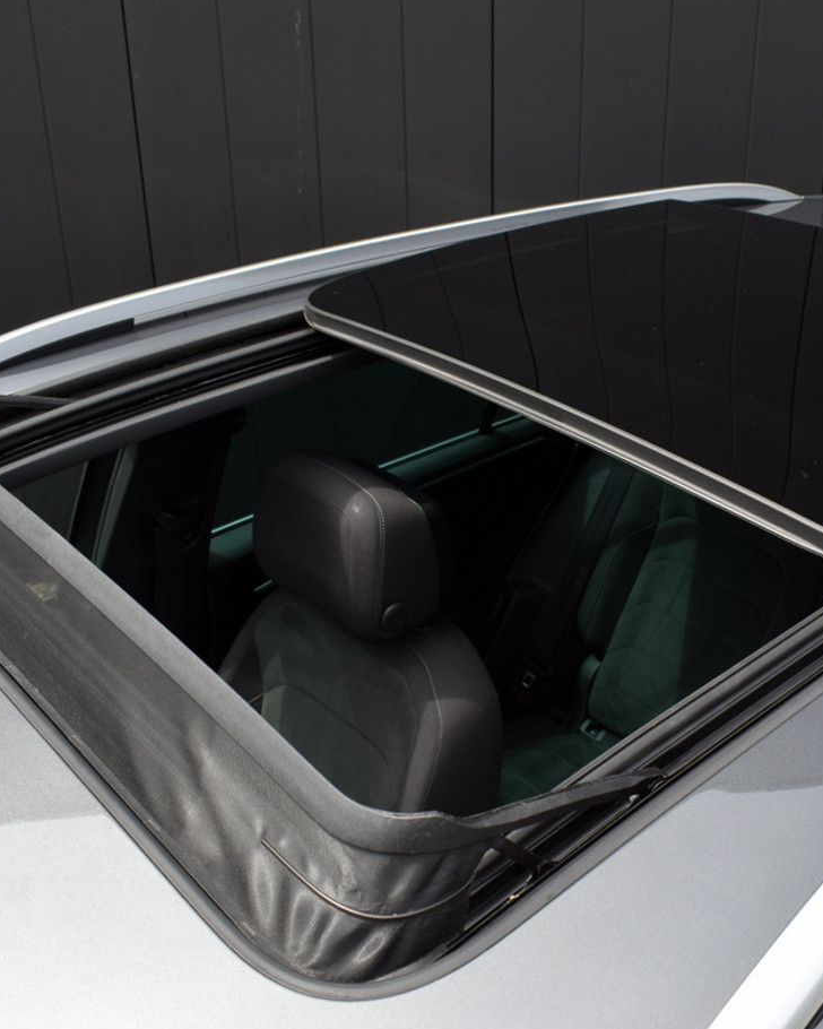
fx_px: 1187
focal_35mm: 39
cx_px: 528
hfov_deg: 37.9
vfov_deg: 46.8
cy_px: 524
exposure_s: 1/250
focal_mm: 18
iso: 200
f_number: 8
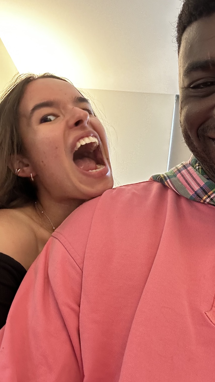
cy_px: 191
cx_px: 130
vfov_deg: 59.5
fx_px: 335
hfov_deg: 35.5
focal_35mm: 33
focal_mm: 2.69
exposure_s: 1/25
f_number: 1.9
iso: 320
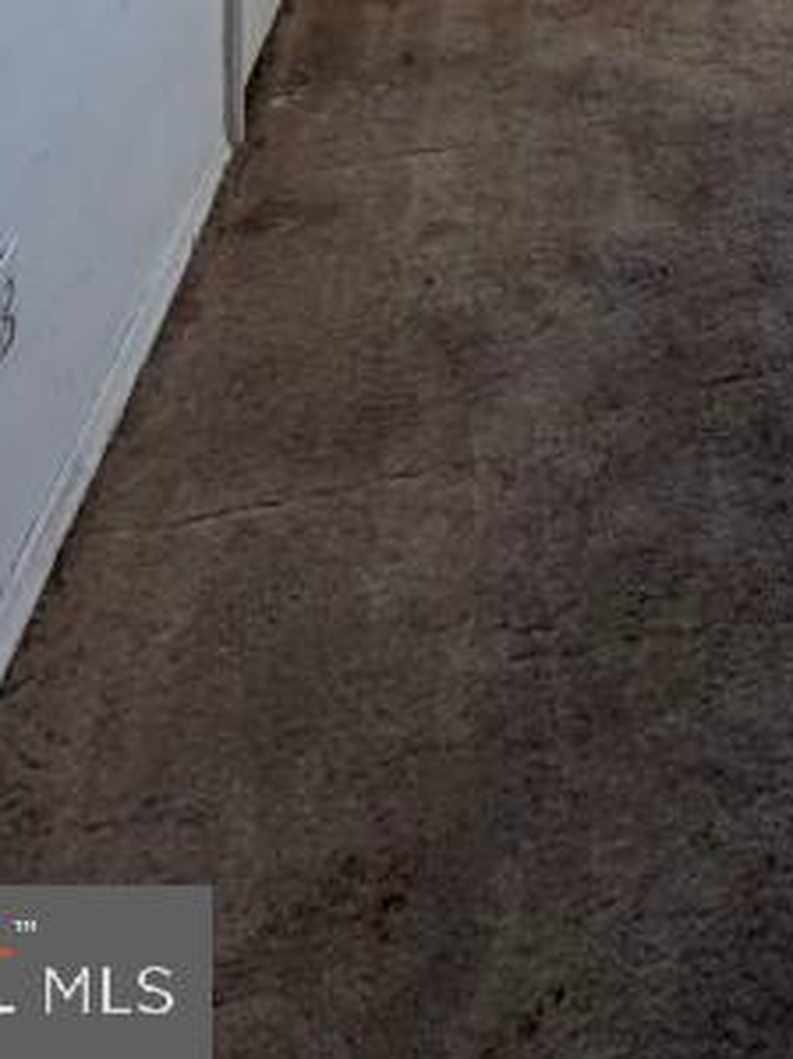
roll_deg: +1.5
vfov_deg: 24.1
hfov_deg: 26.4
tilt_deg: -2.4
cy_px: -737
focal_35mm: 48
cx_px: 984
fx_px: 1467
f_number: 2.2
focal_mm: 2.22
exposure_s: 1/121
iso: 64
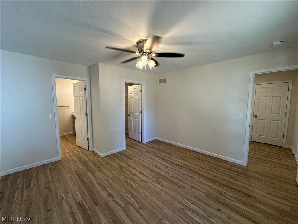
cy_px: 112
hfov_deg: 102.1
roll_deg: +0.5
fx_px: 121
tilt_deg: -5.1
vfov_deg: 85.7
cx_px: 149
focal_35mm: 14
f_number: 2.2
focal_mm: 2.22
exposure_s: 1/120
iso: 125
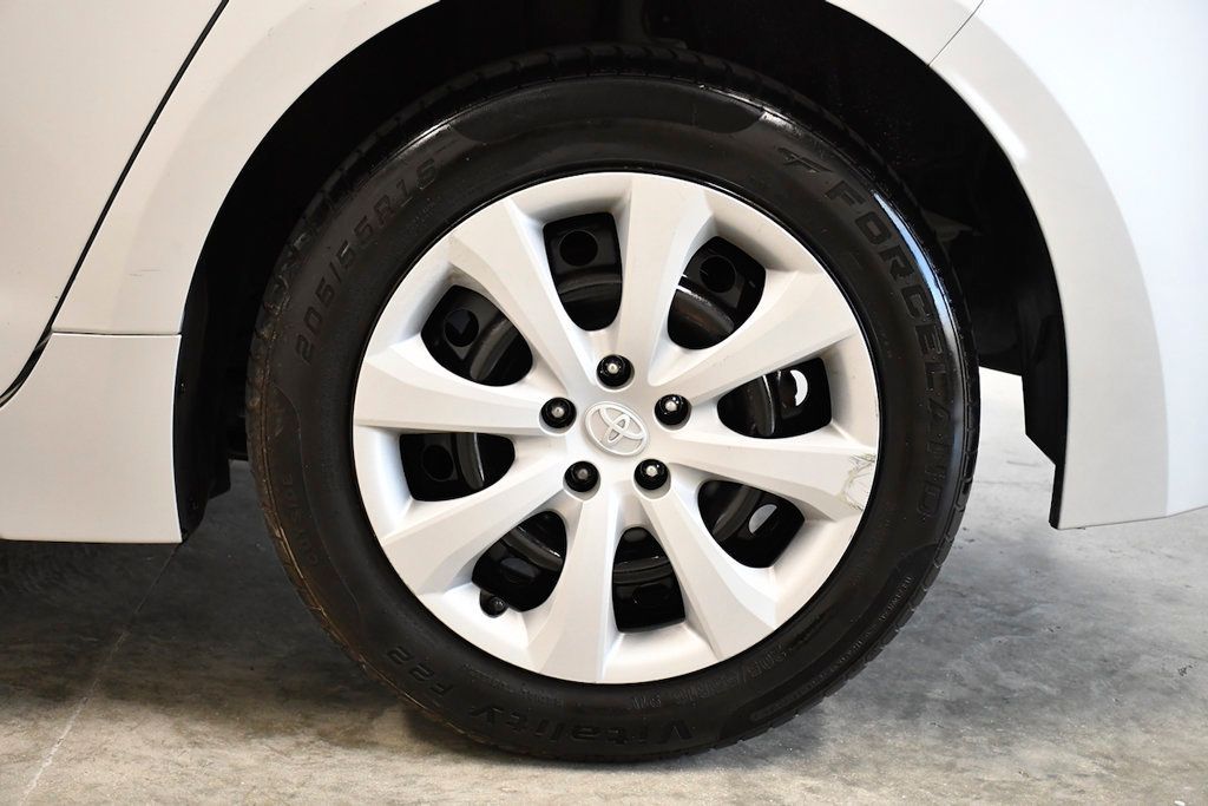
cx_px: 604
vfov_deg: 26.0
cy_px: 403
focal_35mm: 52
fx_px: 1745
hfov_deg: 38.2
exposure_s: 1/400
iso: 2500
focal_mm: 35
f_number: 4.2
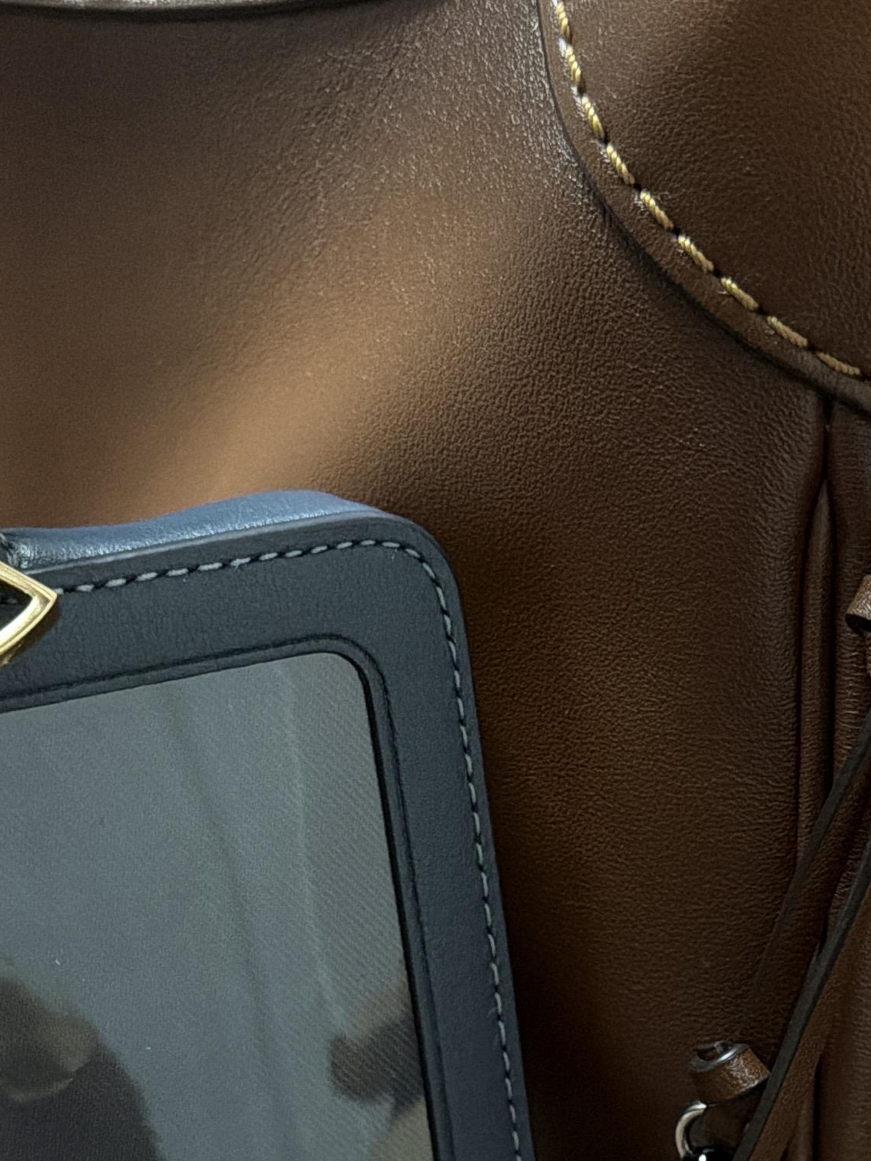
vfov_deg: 29.3
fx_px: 2147
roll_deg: -1.8
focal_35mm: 64
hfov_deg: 22.8
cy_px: 1001
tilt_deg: -43.7
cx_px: 600
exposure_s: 1/31
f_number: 1.78
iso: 1000
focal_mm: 6.76
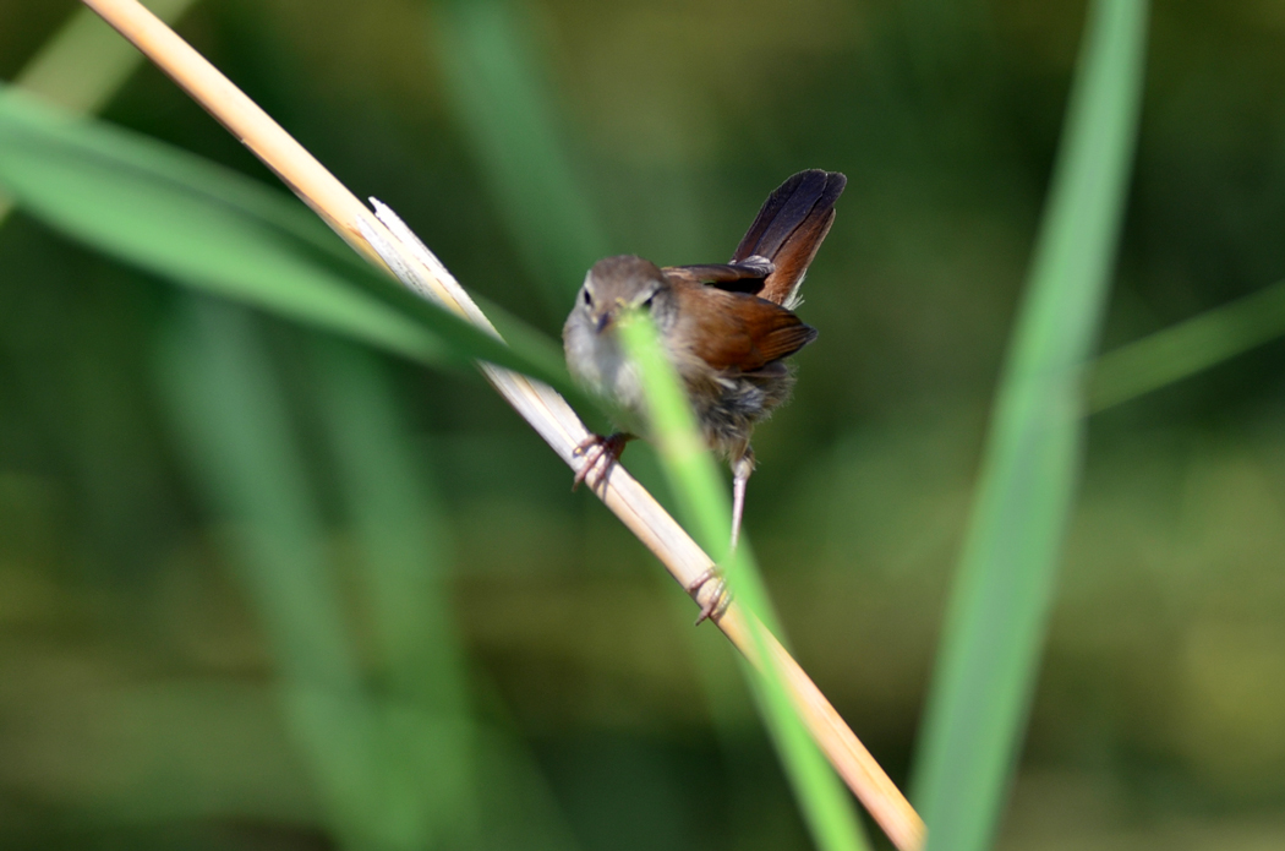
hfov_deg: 5.3
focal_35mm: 390
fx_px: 13889
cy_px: 426
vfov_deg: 3.5
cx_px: 642
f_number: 5.6
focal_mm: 260
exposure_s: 1/800
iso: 200
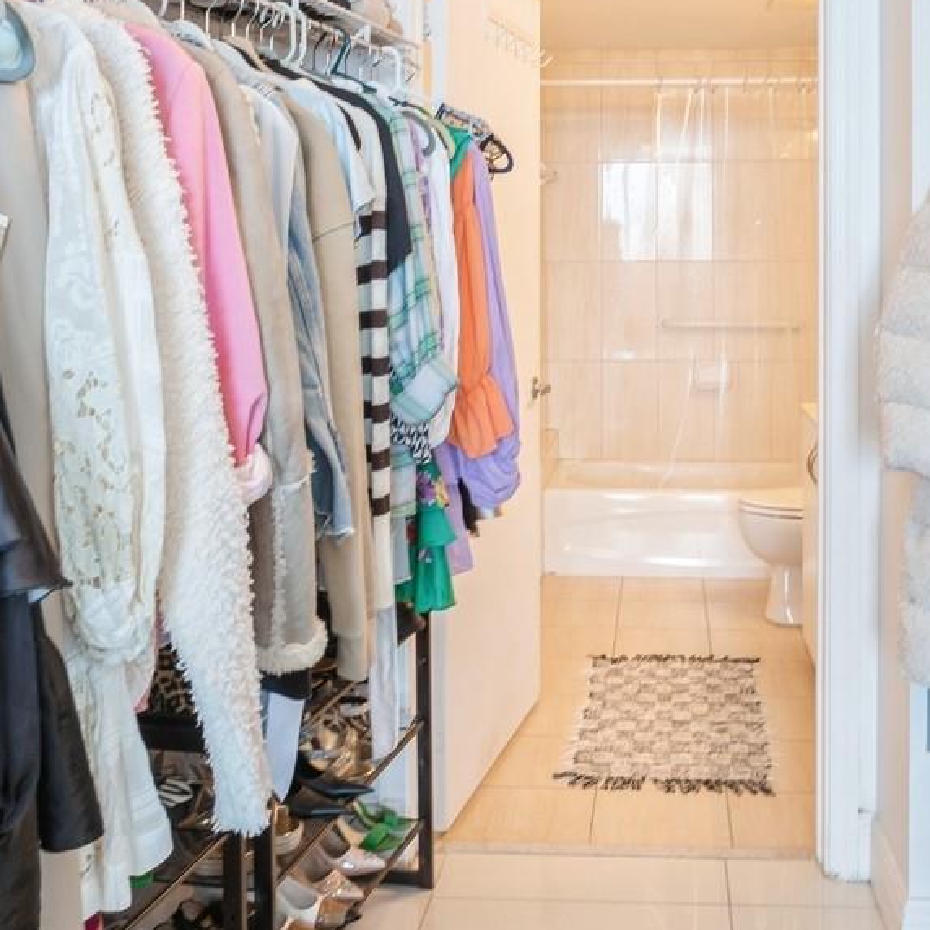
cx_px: 611
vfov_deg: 43.5
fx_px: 1155
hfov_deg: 43.3
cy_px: 350
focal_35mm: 38
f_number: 8
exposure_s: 1/4
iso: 400
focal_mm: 16
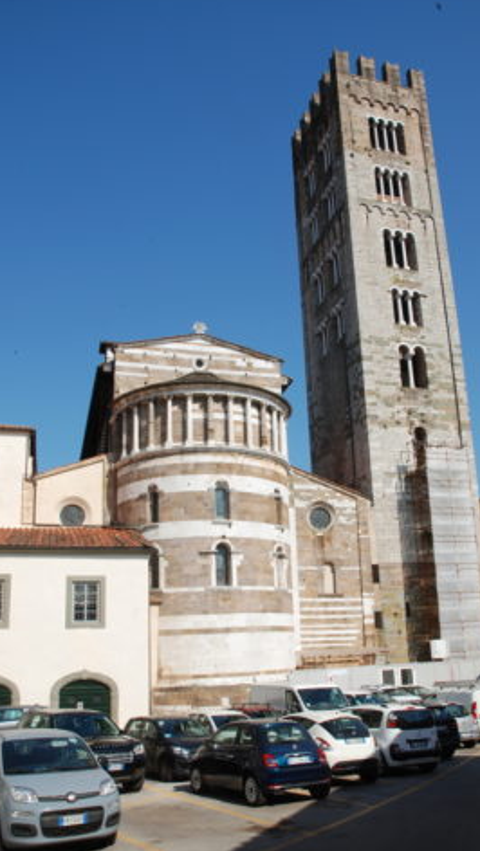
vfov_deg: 64.3
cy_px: 438
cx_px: 273
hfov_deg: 38.9
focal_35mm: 30
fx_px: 678
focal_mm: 18
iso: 100
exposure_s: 1/160
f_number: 11
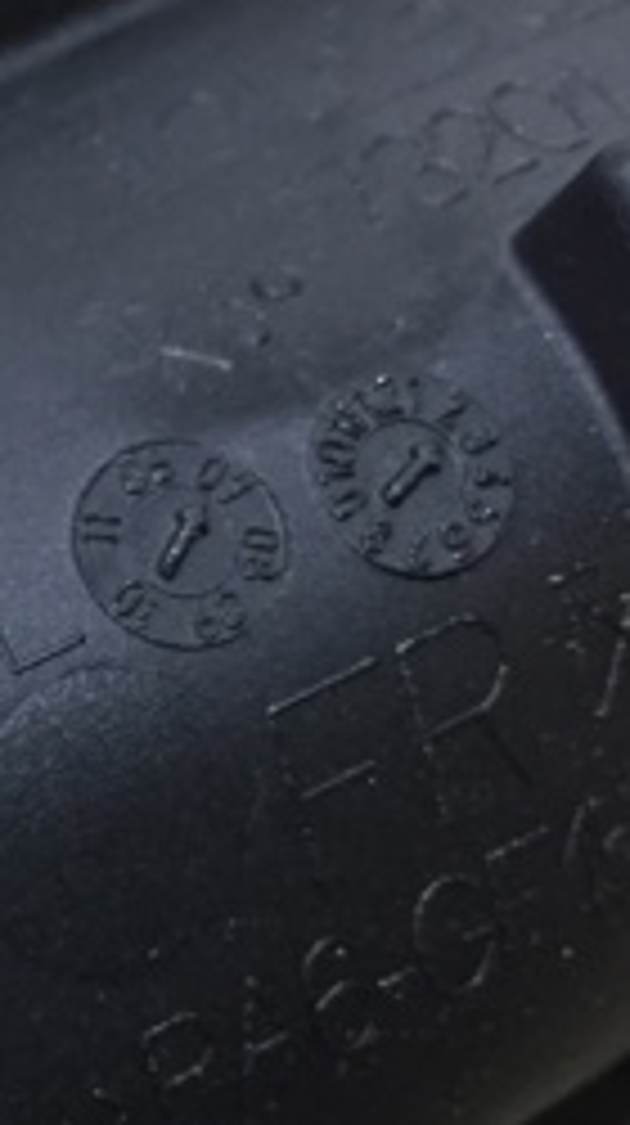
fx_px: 2414
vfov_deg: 26.2
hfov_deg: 14.1
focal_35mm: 81
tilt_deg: -45.5
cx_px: -261
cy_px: 688
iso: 160
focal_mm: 4.15
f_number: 2.2
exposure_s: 1/33
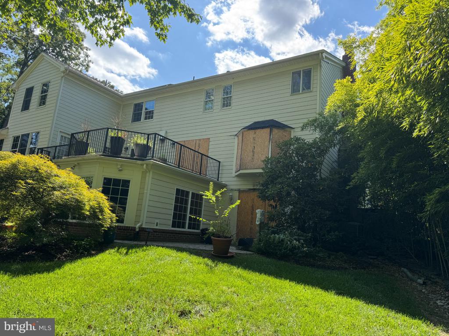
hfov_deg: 71.6
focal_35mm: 24
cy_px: 168
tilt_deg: +11.1
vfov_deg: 56.8
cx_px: 224
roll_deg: -5.1
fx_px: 311
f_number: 1.78
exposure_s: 1/1285
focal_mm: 6.76
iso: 80
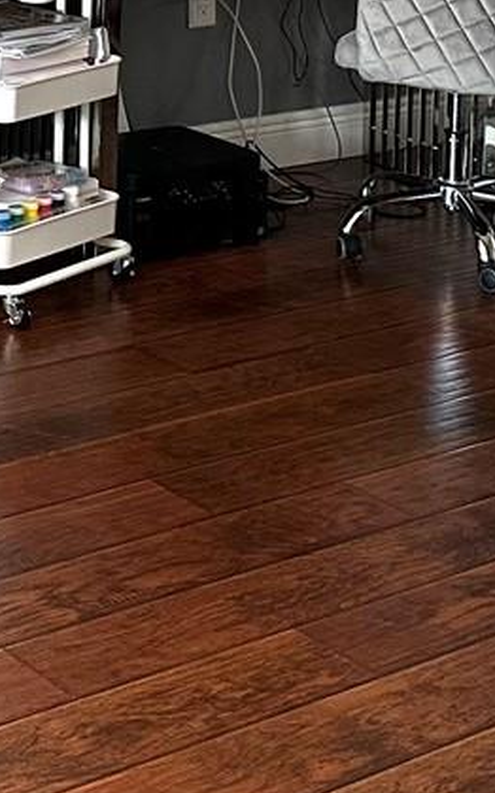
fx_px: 2097
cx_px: -70
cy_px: -259
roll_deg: -1.8
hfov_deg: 13.2
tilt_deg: -2.8
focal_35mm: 97
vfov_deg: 19.6
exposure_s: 1/120
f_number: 1.78
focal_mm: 6.86
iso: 200
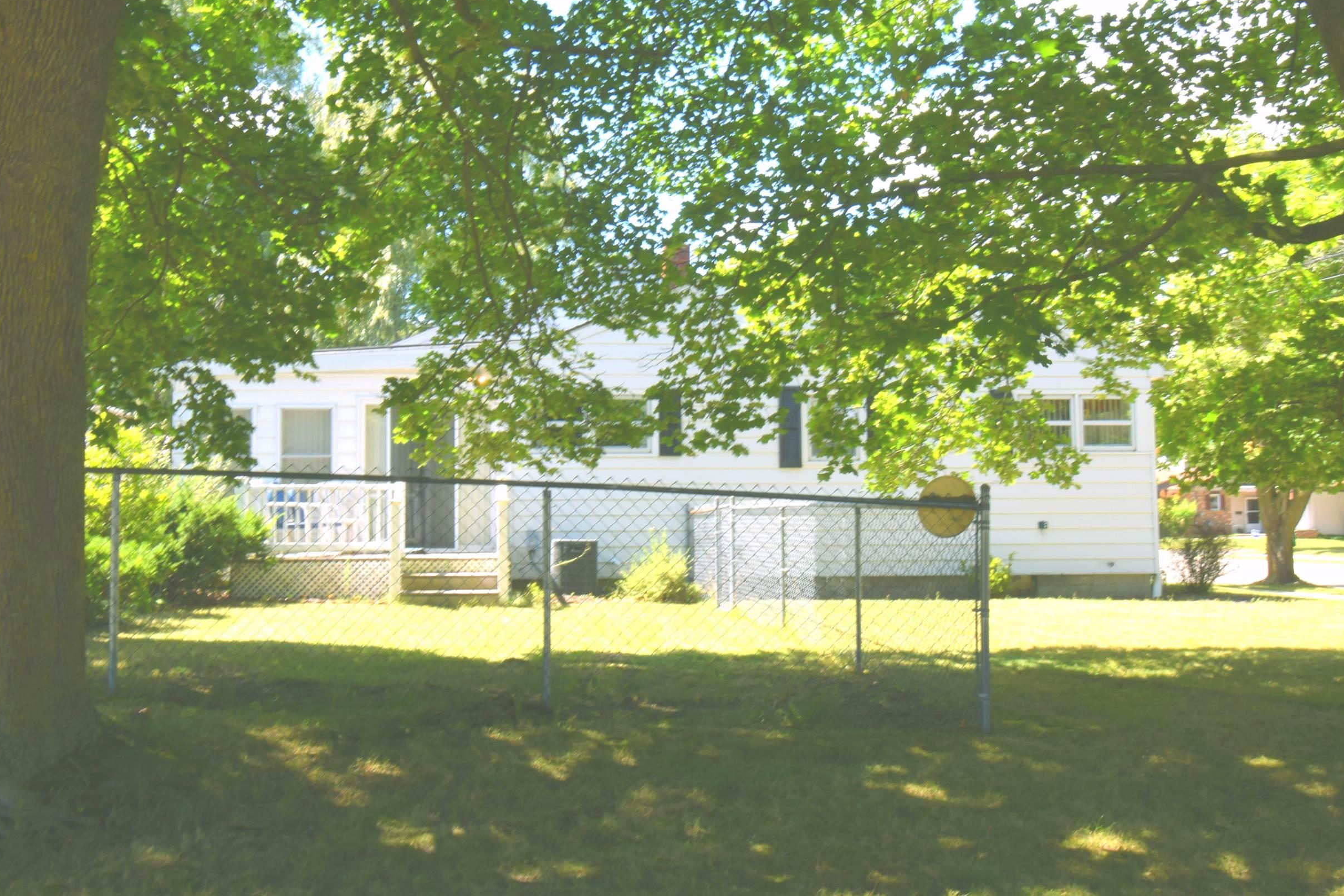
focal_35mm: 38
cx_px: 613
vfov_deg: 35.1
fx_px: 1419
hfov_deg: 50.6
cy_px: 427
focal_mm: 20
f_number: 22
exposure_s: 1/10
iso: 100
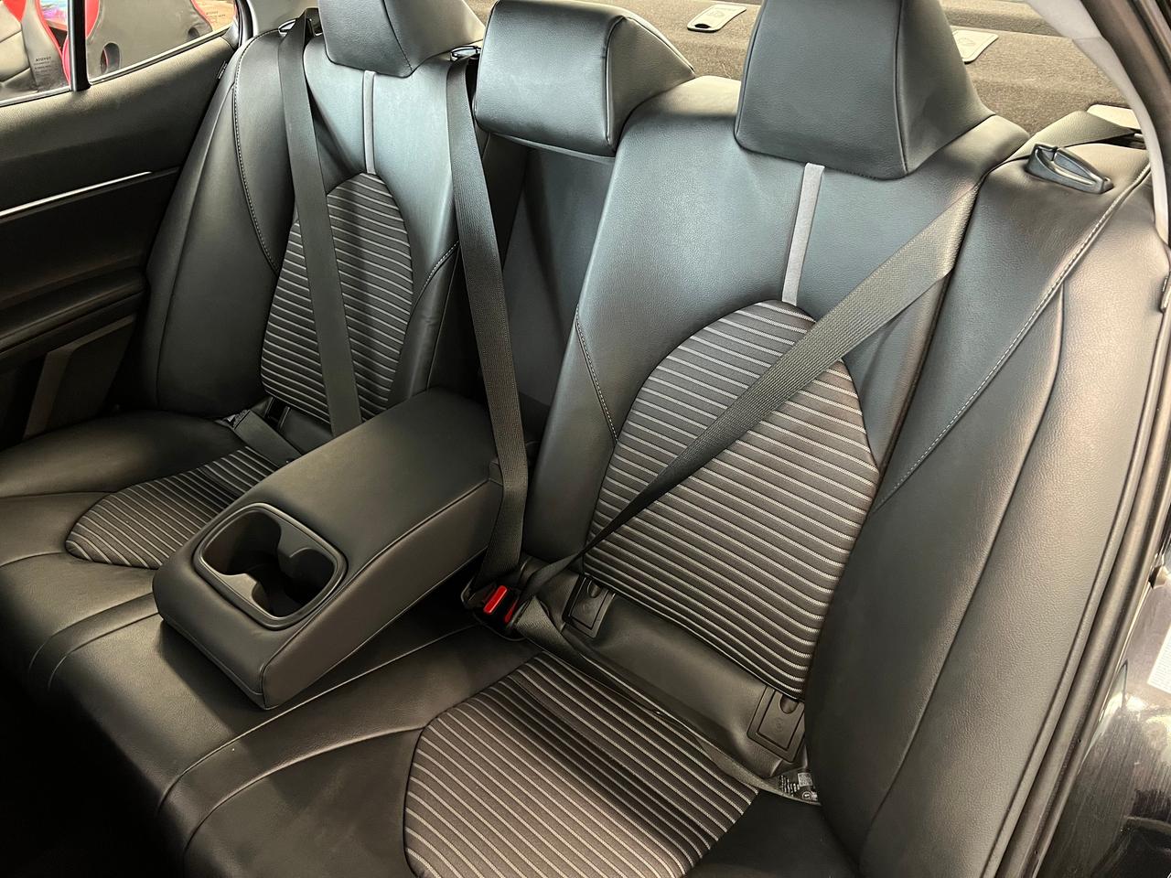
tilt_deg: -33.5
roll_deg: -0.7
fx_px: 880
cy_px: 439
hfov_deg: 67.3
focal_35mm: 26
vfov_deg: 53.1
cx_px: 586
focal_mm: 5.7
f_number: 1.5
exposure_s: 1/30
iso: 640
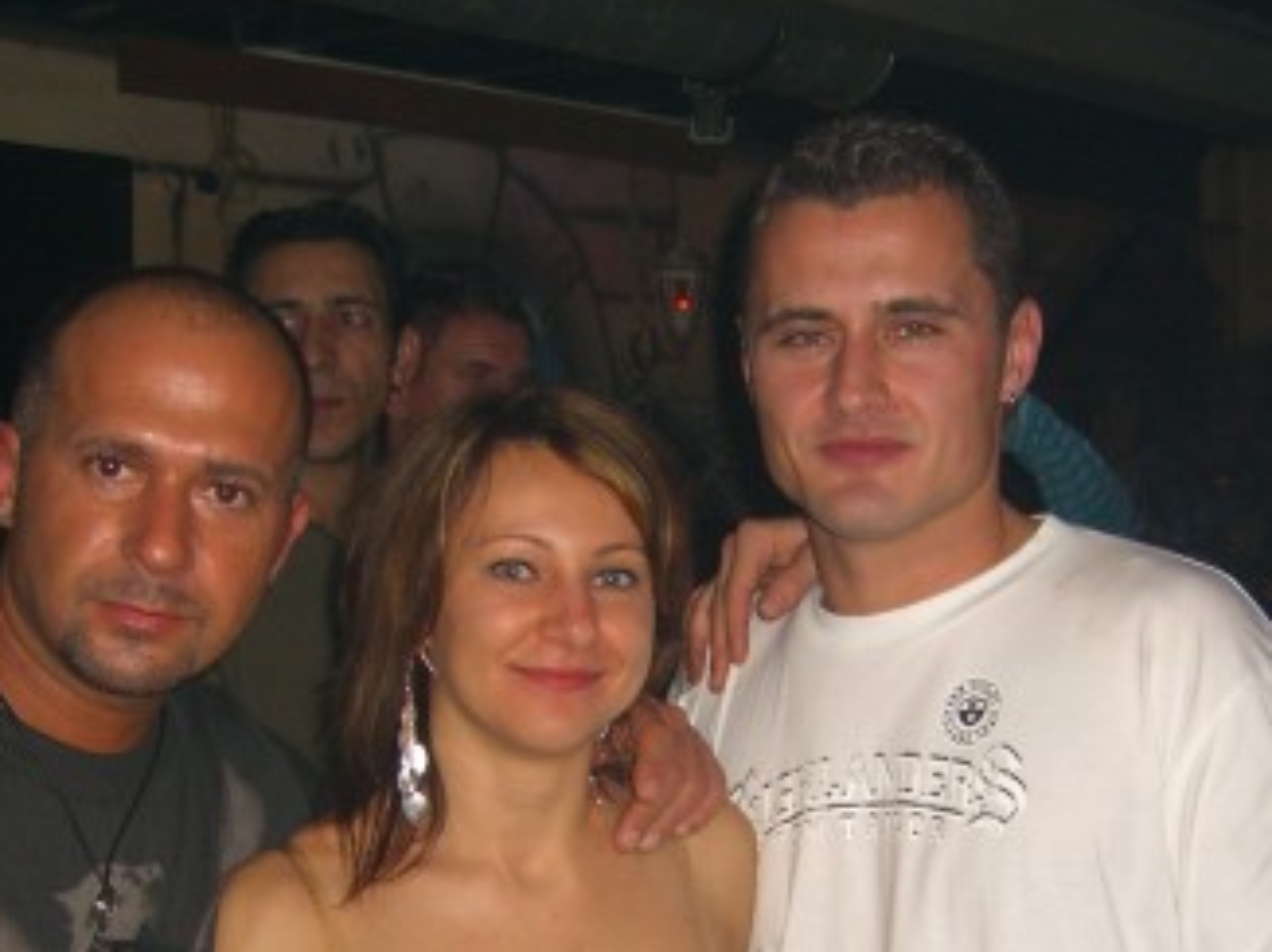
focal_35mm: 70
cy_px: 854
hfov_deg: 27.8
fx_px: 2570
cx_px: 698
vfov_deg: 20.6
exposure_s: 1/60
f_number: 2.8
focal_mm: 7.9
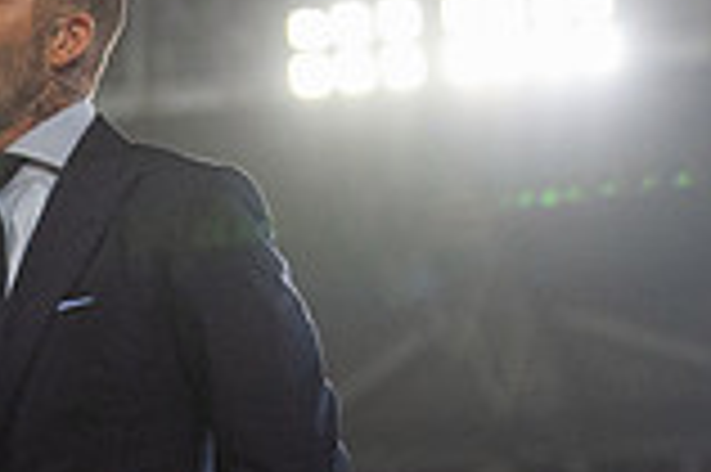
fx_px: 5070
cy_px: 436
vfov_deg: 5.3
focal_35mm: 257
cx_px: -104
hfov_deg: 8.0
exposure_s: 1/3200
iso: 3200
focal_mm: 70
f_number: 2.8
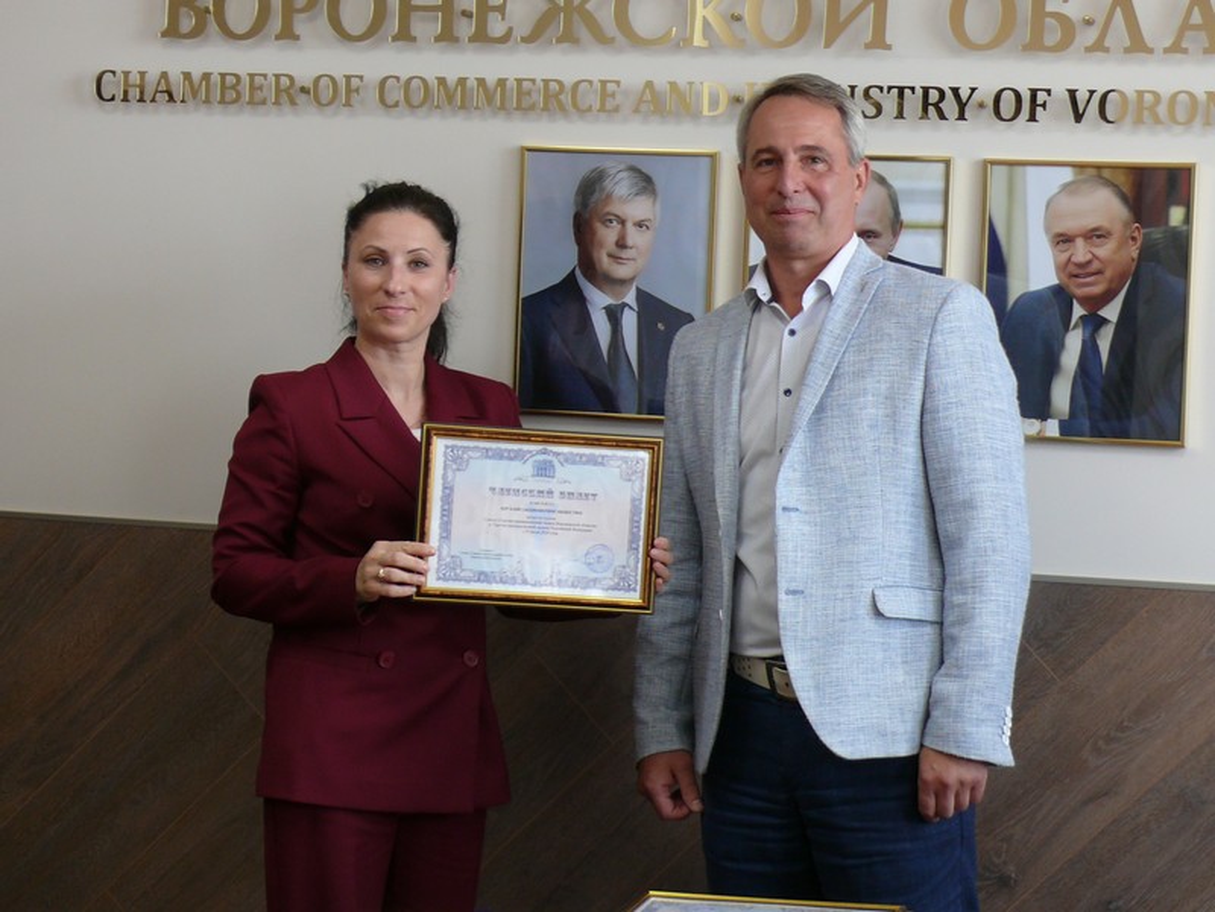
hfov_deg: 21.8
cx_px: 608
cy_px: 456
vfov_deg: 16.4
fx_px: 3159
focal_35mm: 90
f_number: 3.2
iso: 100
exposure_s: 1/30
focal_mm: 12.6
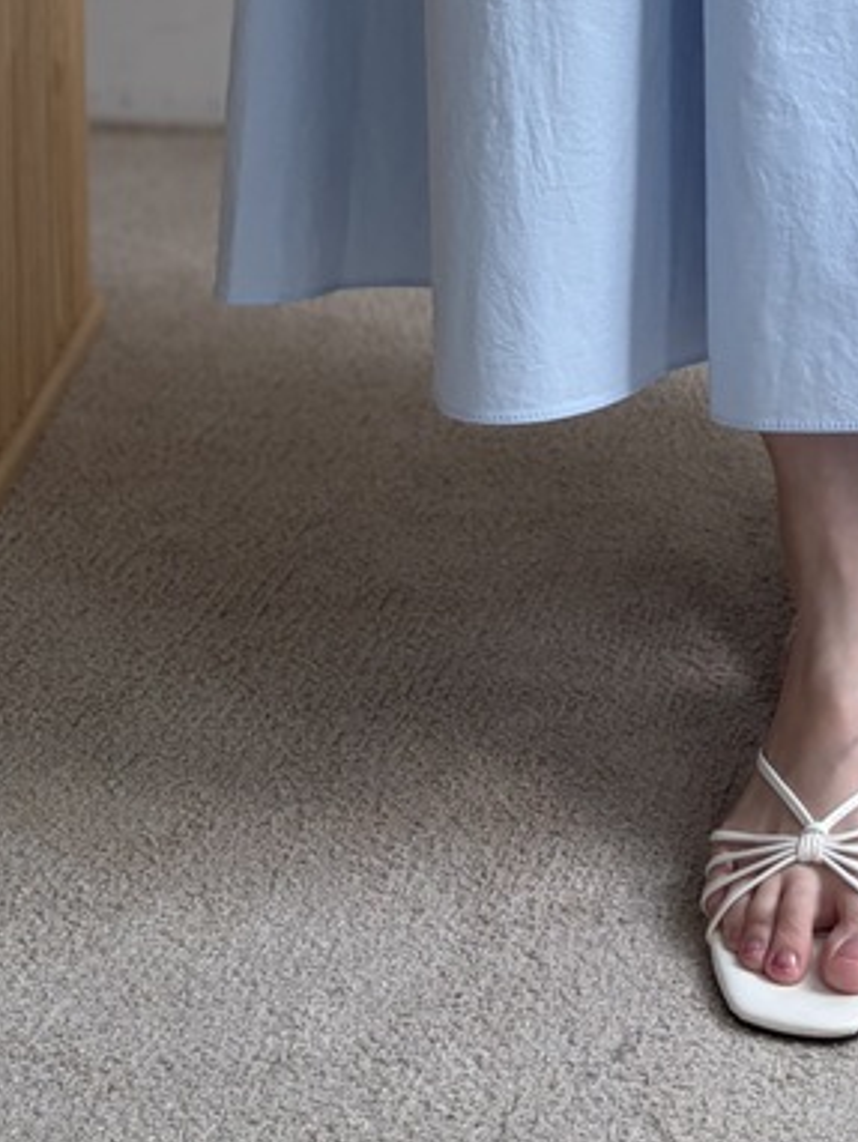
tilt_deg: -4.2
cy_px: -290
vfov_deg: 25.2
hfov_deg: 21.0
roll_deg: +0.4
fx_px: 2245
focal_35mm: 68
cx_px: 822
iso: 64
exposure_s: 1/120
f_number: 1.6
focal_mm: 5.96
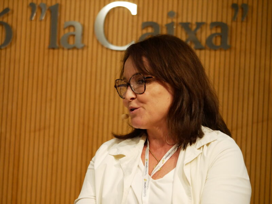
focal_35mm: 342
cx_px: 136
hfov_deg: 5.8
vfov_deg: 4.3
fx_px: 2687
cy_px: 102
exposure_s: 1/250
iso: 3200
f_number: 4.7
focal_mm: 171
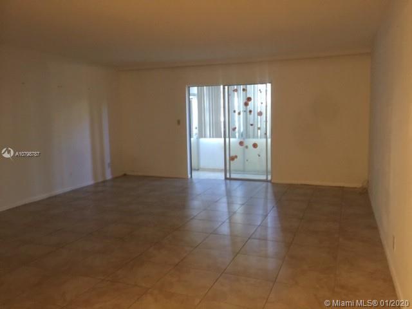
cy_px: 154
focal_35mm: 29
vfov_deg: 48.2
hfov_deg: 61.7
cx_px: 206
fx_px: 345
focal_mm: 4.15
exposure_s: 1/10
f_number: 2.2
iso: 125
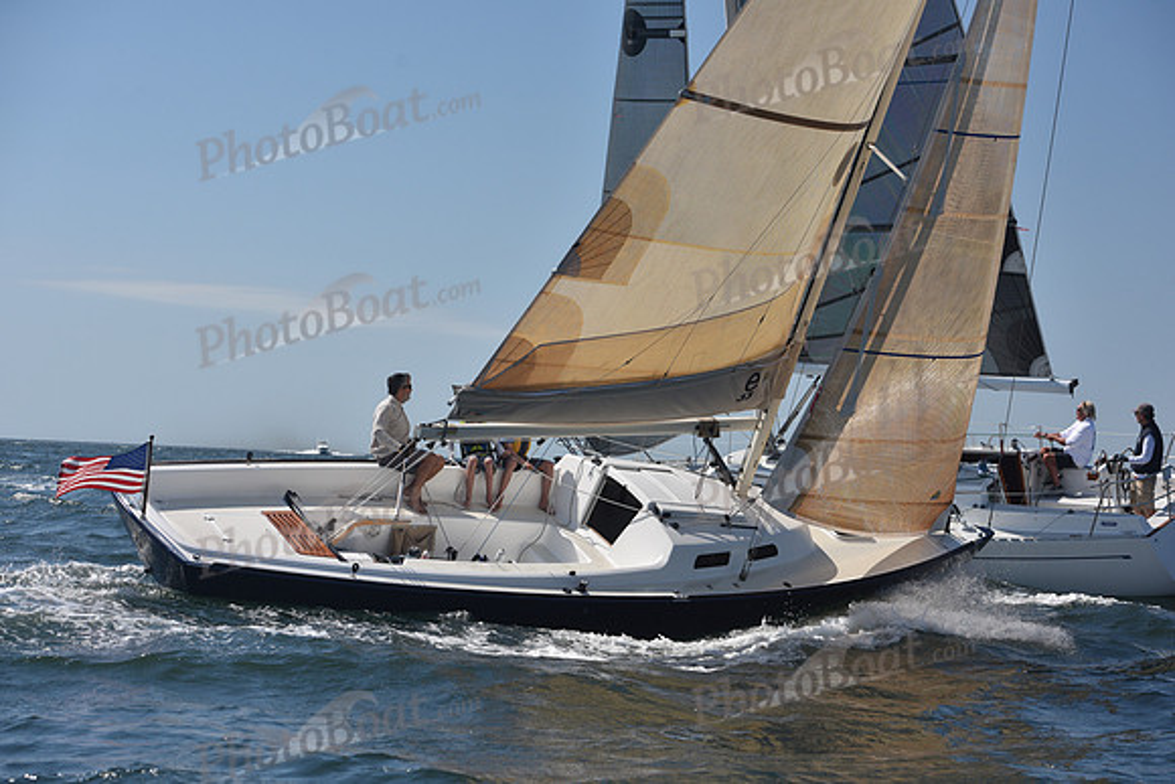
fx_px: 2285
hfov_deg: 28.8
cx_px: 588
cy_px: 392
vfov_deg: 19.5
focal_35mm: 70
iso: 250
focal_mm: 70
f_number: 6.3
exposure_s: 1/1000
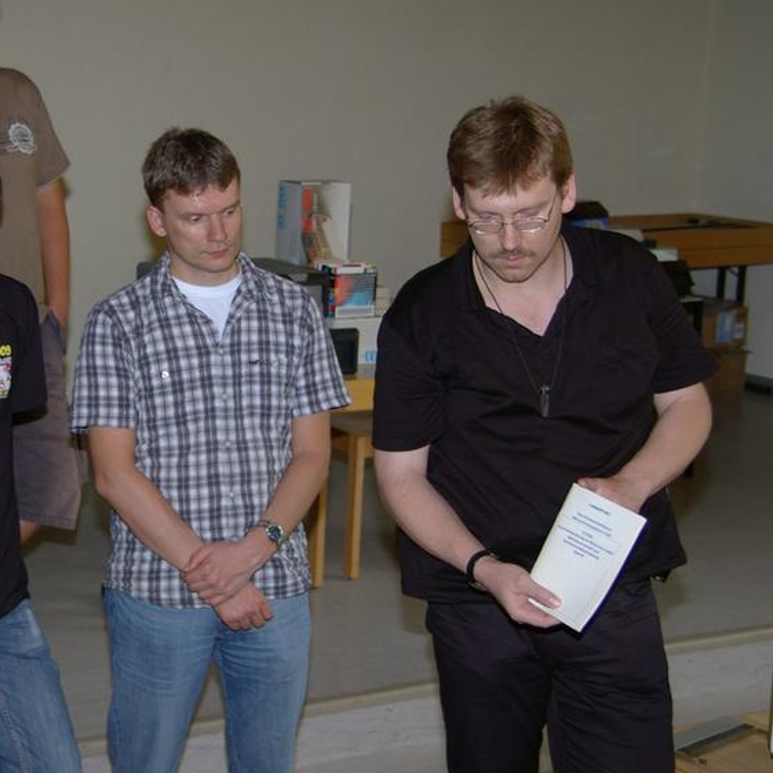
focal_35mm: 77
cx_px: 167
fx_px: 1940
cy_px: 366
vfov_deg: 22.5
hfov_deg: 22.3
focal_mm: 33
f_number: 4
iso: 200
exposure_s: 1/50
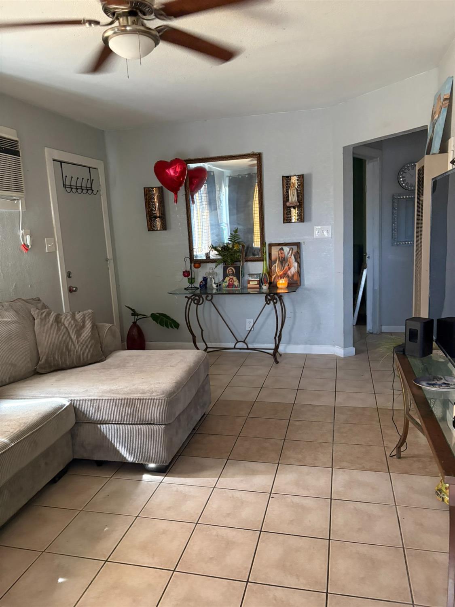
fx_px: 456
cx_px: 228
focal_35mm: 26
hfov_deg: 53.1
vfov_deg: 67.3
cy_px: 304
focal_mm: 5.96
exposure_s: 1/60
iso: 400
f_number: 1.6
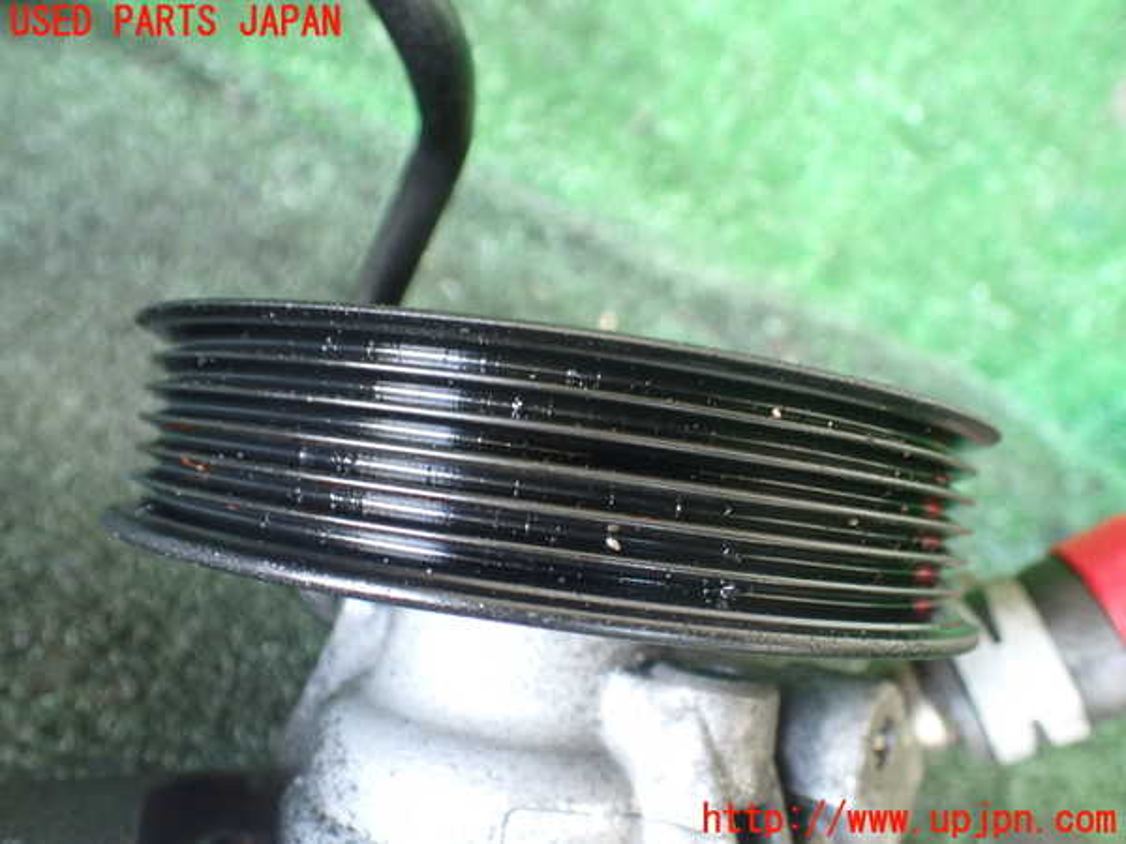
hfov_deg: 60.0
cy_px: 422
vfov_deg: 46.8
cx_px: 563
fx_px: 976
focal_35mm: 30
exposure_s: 1/60
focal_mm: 5.4
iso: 800
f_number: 2.3
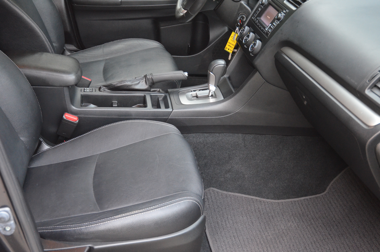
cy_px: 126
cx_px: 190
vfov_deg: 28.8
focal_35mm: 46
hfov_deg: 42.4
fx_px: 490
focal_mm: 31
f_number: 4
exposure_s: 1/30
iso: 2500
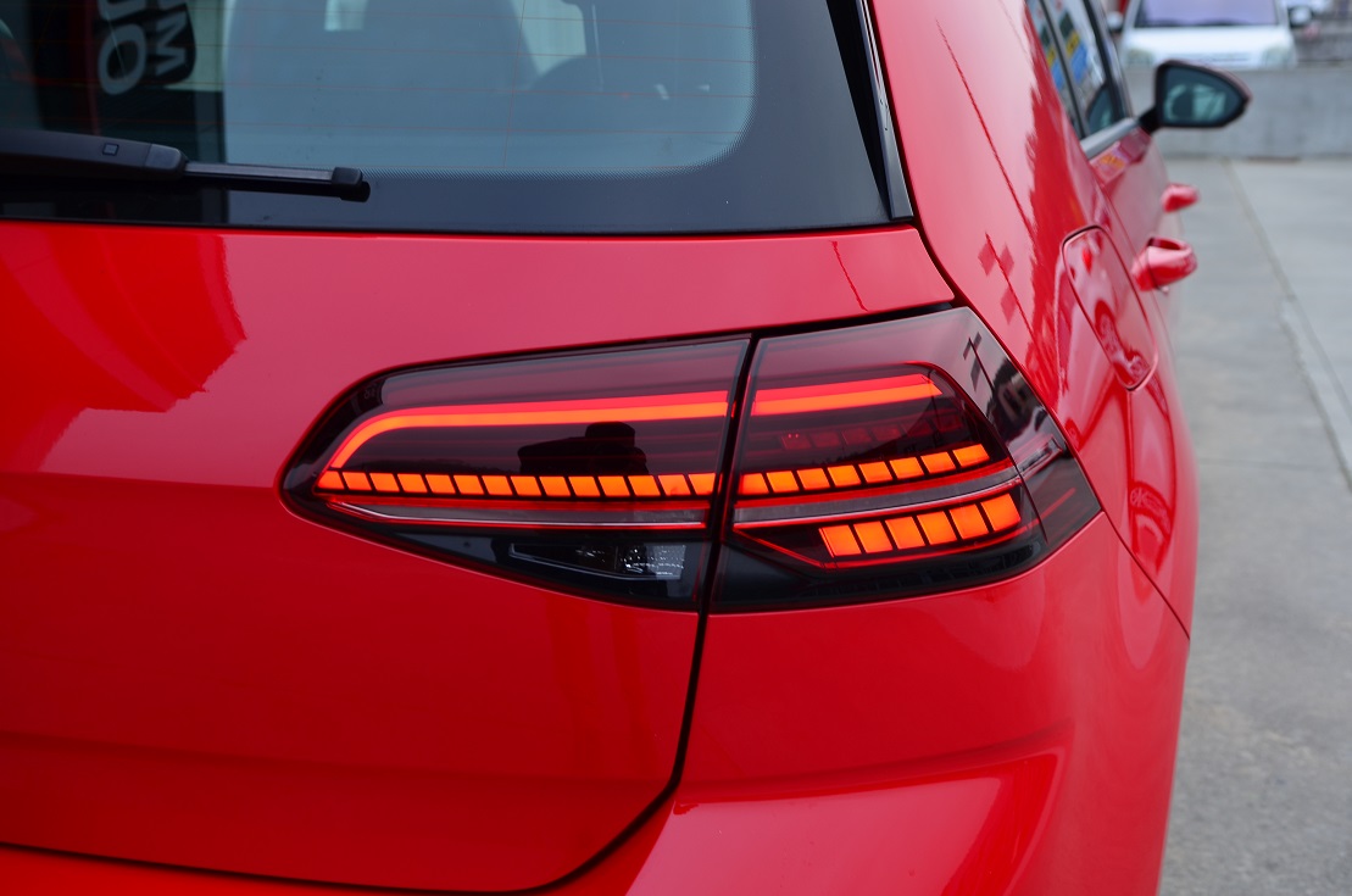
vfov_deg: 34.1
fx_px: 1462
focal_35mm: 39
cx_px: 676
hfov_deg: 49.6
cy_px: 448
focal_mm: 26
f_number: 4.5
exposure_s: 1/100
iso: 100
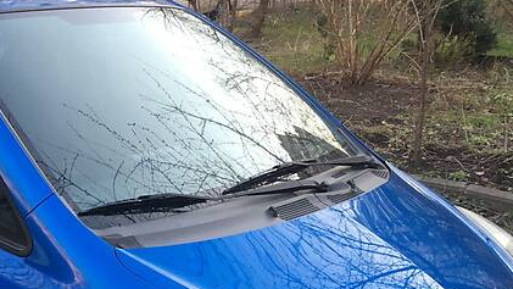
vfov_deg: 19.5
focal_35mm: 60
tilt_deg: -23.4
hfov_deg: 33.8
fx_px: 816
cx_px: 96
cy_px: 280
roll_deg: +0.0
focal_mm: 4.2
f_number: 2.2
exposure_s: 1/33
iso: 25
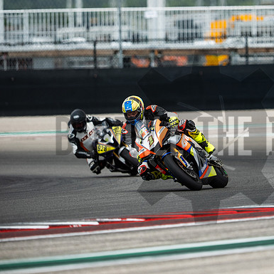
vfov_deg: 3.3
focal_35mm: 538
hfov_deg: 3.3
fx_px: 4818
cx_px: 206
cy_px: 137
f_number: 2.8
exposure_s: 1/1600
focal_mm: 280
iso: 250
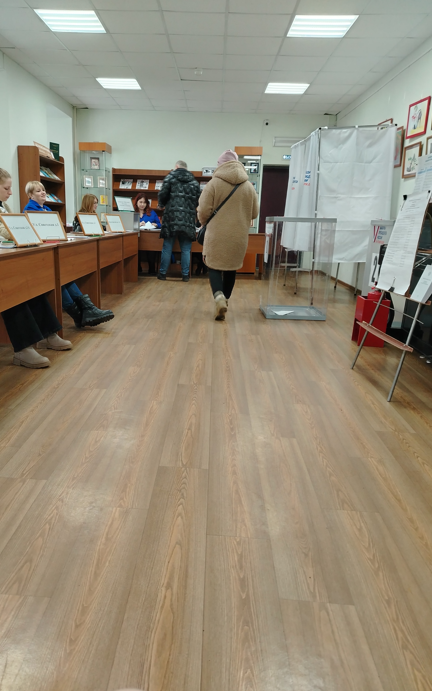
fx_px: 490
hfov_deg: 47.5
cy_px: 344
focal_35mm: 26
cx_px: 186
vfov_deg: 70.4
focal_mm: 5.25
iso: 520
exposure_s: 1/50
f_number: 1.75
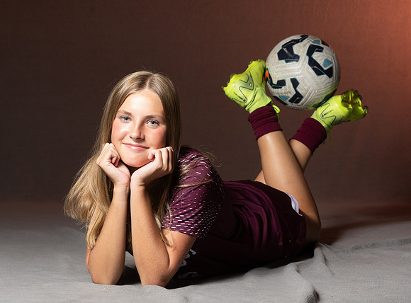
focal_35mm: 159
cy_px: 157
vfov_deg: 9.2
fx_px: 1876
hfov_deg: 12.5
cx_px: 215
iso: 80
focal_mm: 100
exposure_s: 1/200
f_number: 8
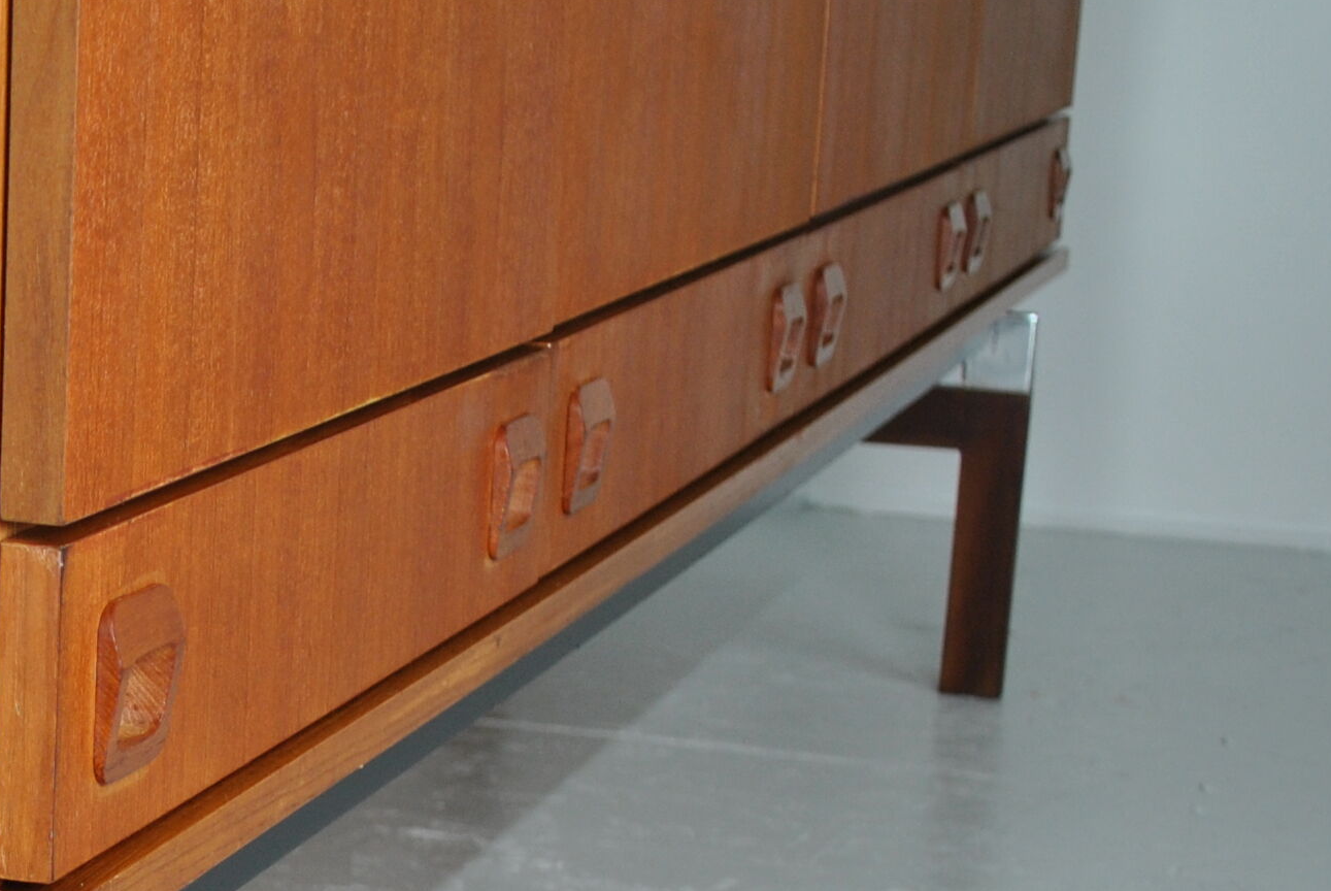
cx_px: -273
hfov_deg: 19.4
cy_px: 943
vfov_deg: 13.6
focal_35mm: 99
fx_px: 3664
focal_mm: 22
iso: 200
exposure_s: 1/30
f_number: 4
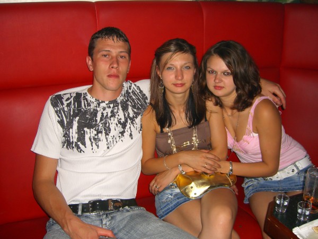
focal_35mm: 38
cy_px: 120
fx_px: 349
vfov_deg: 37.7
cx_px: 159
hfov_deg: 49.0
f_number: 2.8
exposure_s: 1/60
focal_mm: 7.9
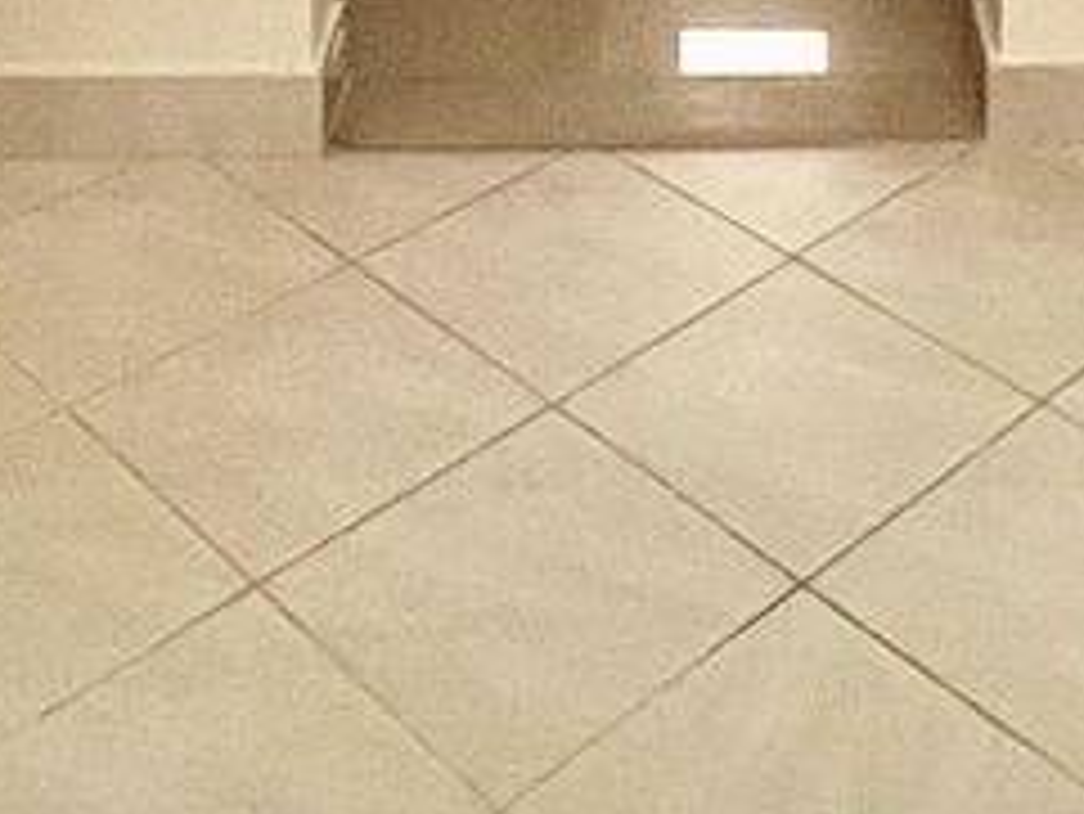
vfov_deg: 14.9
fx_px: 2162
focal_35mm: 69
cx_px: 760
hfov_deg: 27.9
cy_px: -1048
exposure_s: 1/60
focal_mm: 1.57
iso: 400
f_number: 1.8
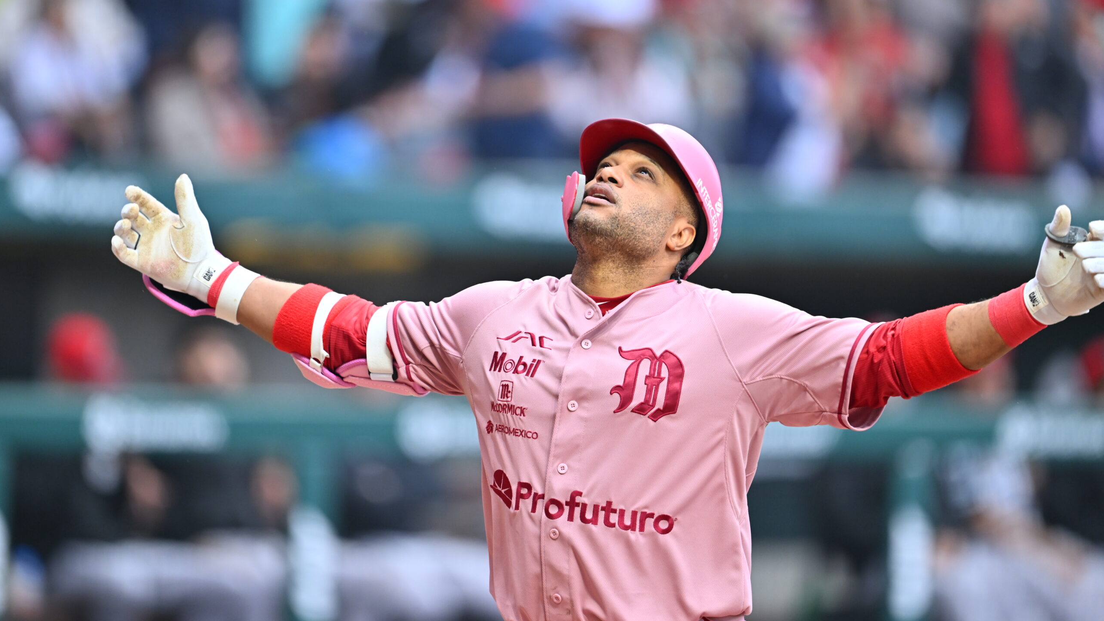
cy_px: 285
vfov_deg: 2.9
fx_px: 12296
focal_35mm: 420
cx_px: 552
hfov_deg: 5.1
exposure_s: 1/640
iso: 1000
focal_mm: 400
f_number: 2.8
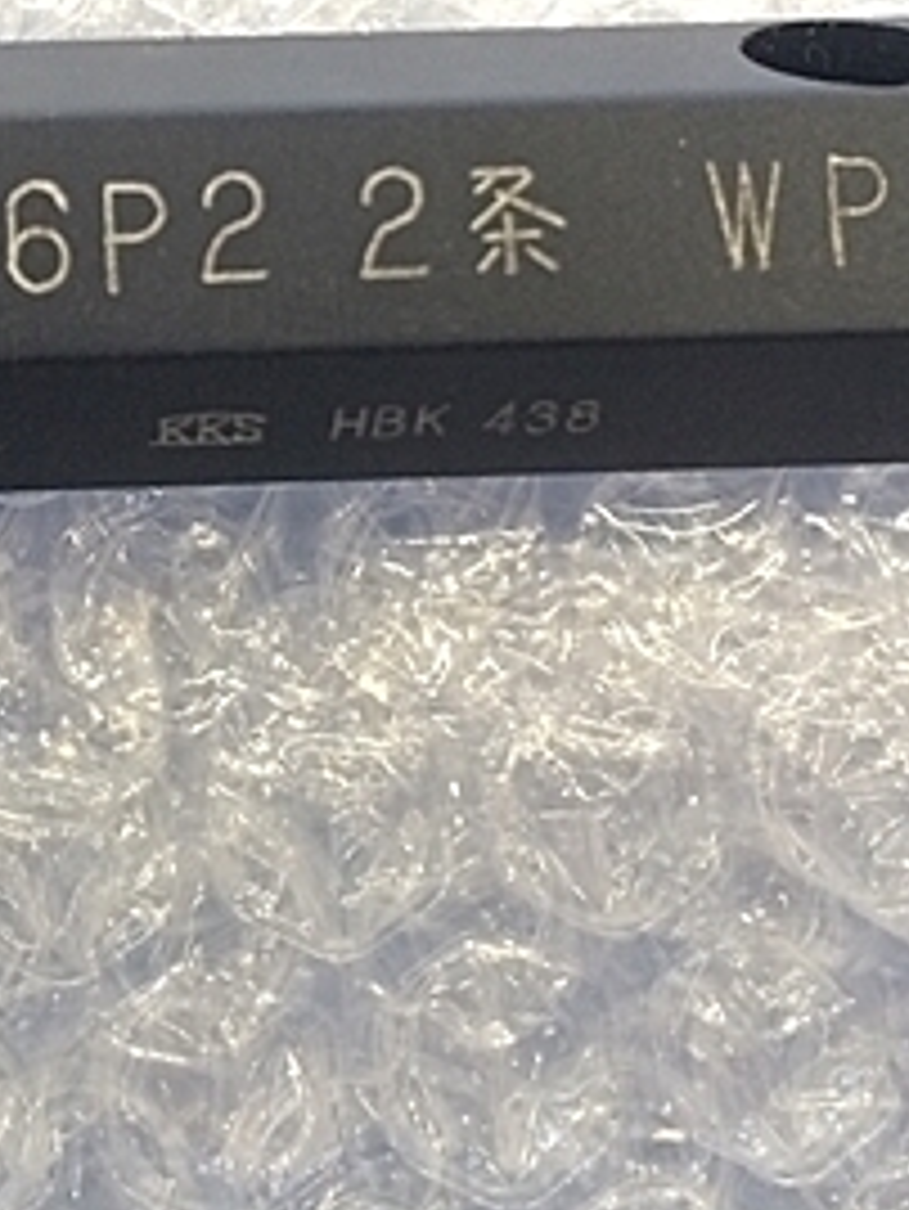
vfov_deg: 27.7
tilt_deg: -80.6
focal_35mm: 69
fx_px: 2414
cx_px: 81
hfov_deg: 20.9
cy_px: 270
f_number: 2.2
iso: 100
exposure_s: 1/30
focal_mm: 4.15
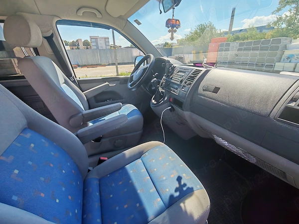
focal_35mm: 16
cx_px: 150
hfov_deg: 94.5
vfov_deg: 78.1
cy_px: 112
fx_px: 138
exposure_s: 1/540
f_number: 2.2
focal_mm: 1.96
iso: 50
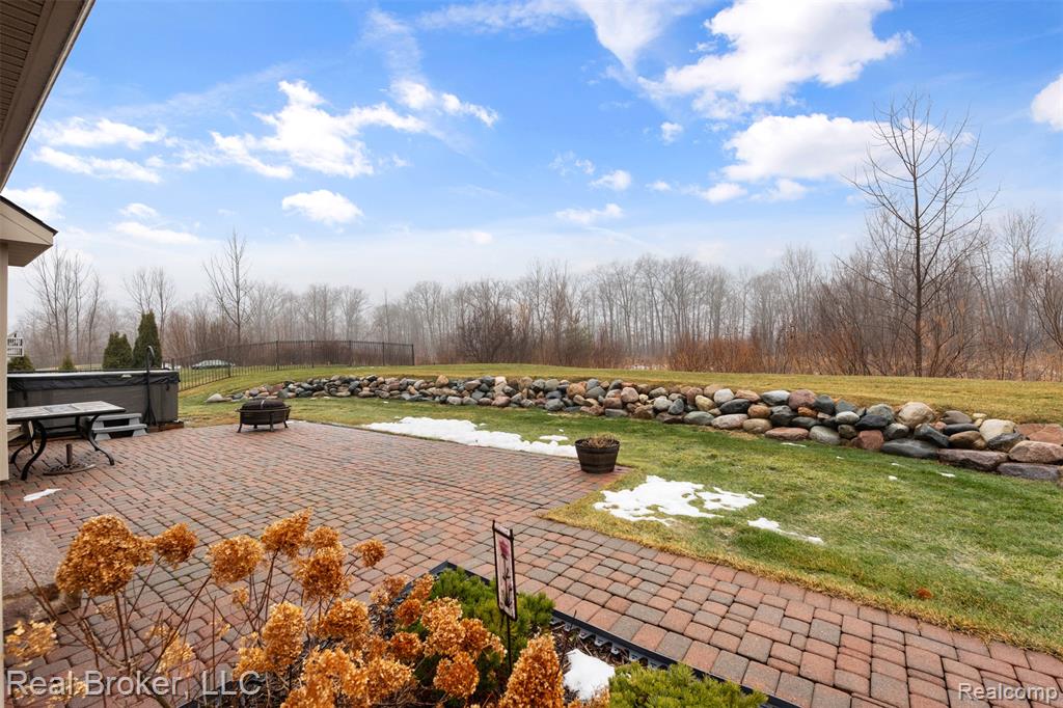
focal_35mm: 16
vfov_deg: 72.0
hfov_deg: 95.0
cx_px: 532
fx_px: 487
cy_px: 354
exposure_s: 1/320
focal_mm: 16.5
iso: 400
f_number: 8
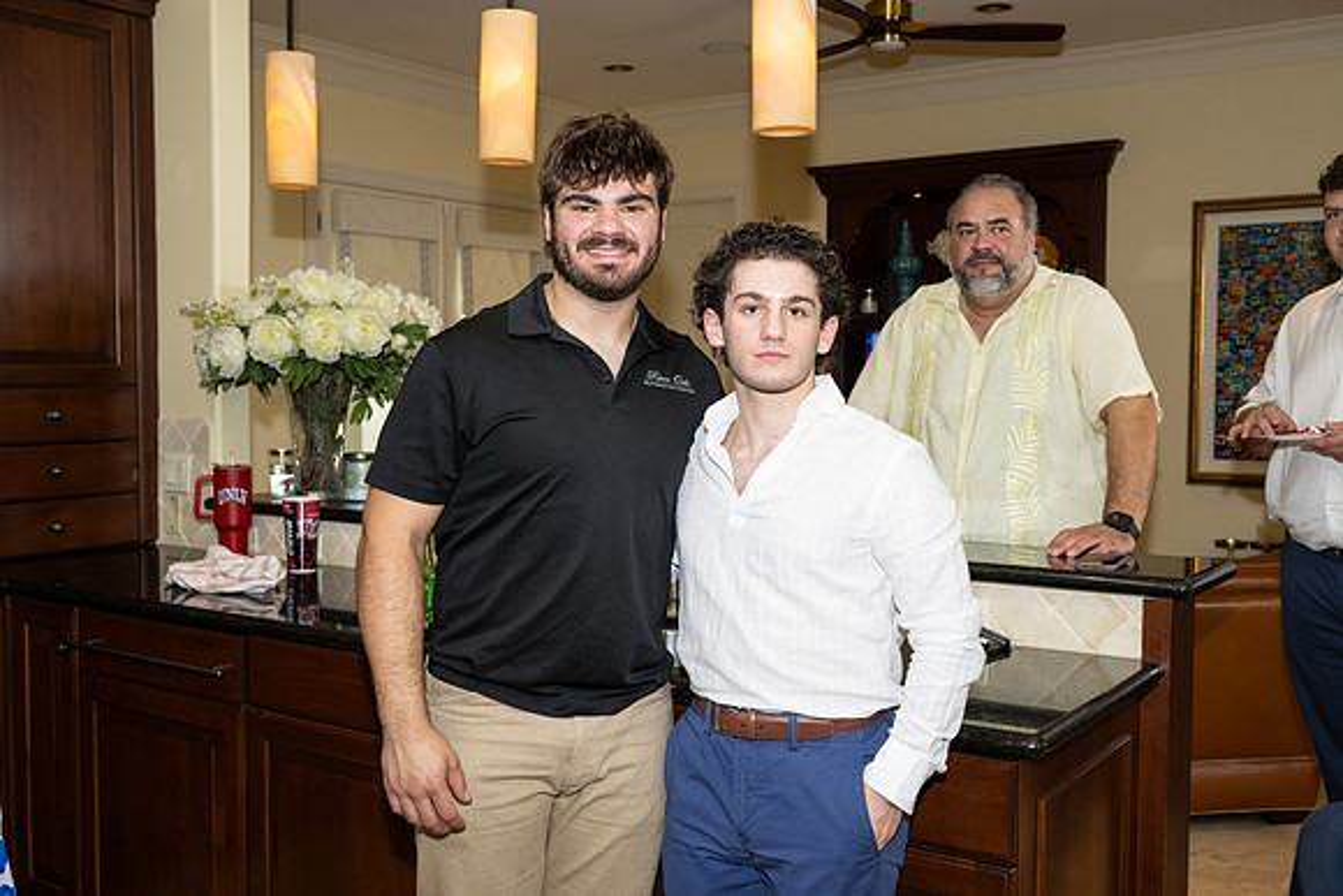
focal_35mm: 37
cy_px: 448
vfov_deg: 36.0
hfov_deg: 51.9
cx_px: 672
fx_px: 1381
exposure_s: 1/200
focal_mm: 37
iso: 800
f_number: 5.6
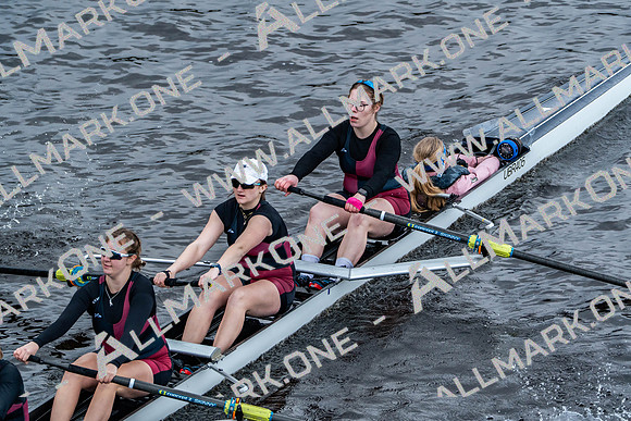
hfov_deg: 5.1
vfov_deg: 3.4
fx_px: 7083
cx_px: 316
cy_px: 210
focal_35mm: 404
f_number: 6.3
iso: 2000
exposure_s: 1/1000
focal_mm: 404
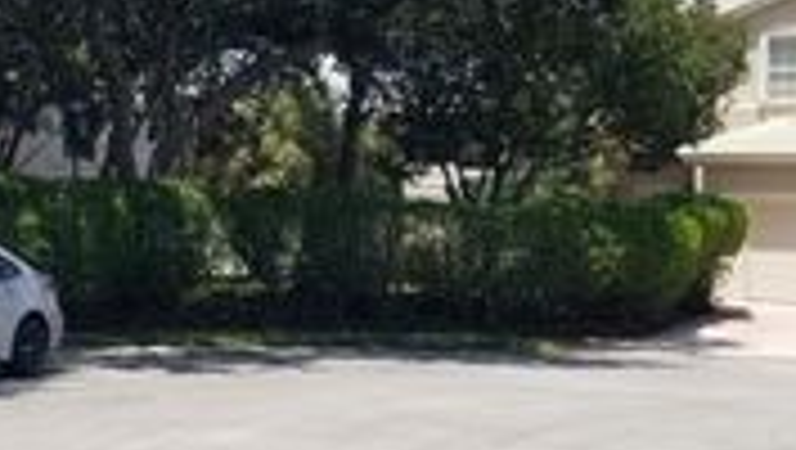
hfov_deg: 26.5
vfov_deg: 15.1
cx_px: 346
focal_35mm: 80
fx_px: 1690
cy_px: 178
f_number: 1.7
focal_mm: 4.25
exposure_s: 1/2856
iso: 50
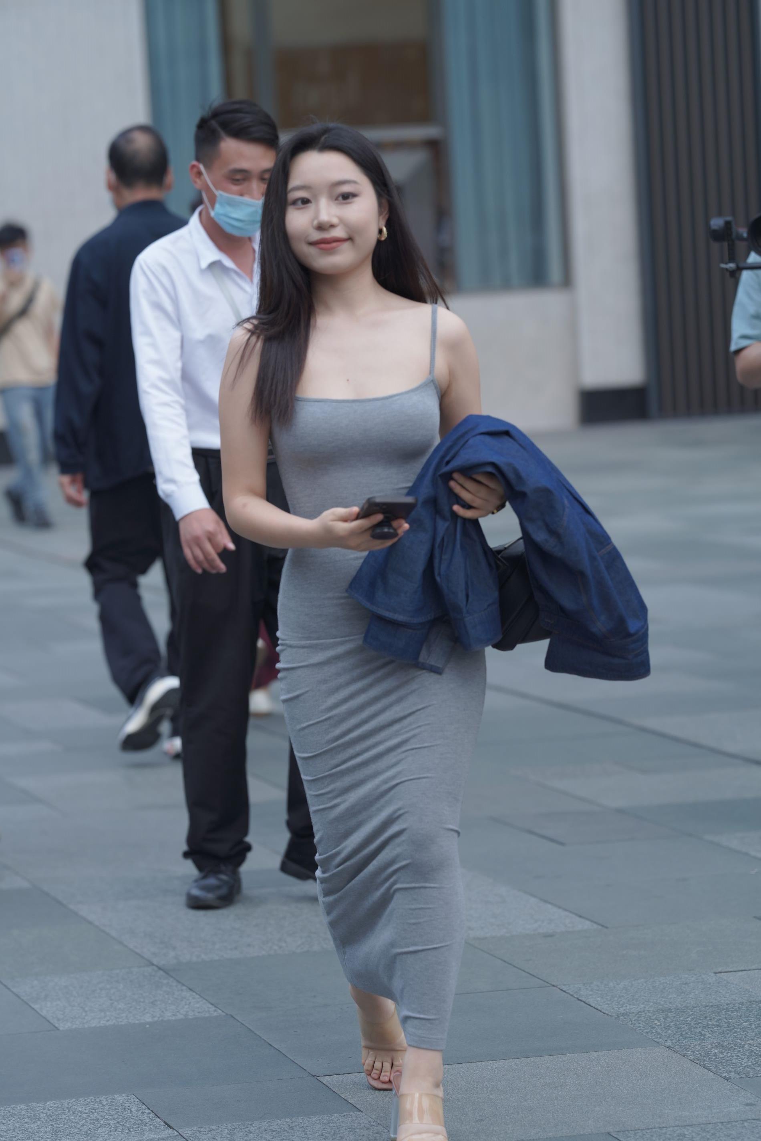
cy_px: 570
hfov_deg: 10.2
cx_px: 380
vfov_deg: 15.2
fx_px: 4281
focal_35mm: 135
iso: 320
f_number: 4.5
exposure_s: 1/500
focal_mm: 135
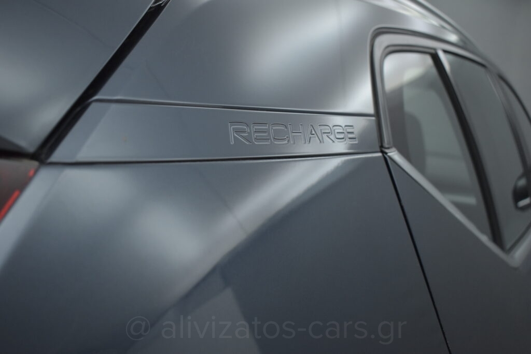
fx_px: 531
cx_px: 266
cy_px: 177
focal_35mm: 36
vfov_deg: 36.9
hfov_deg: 53.1
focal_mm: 24
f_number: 4
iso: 1600
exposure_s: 1/320
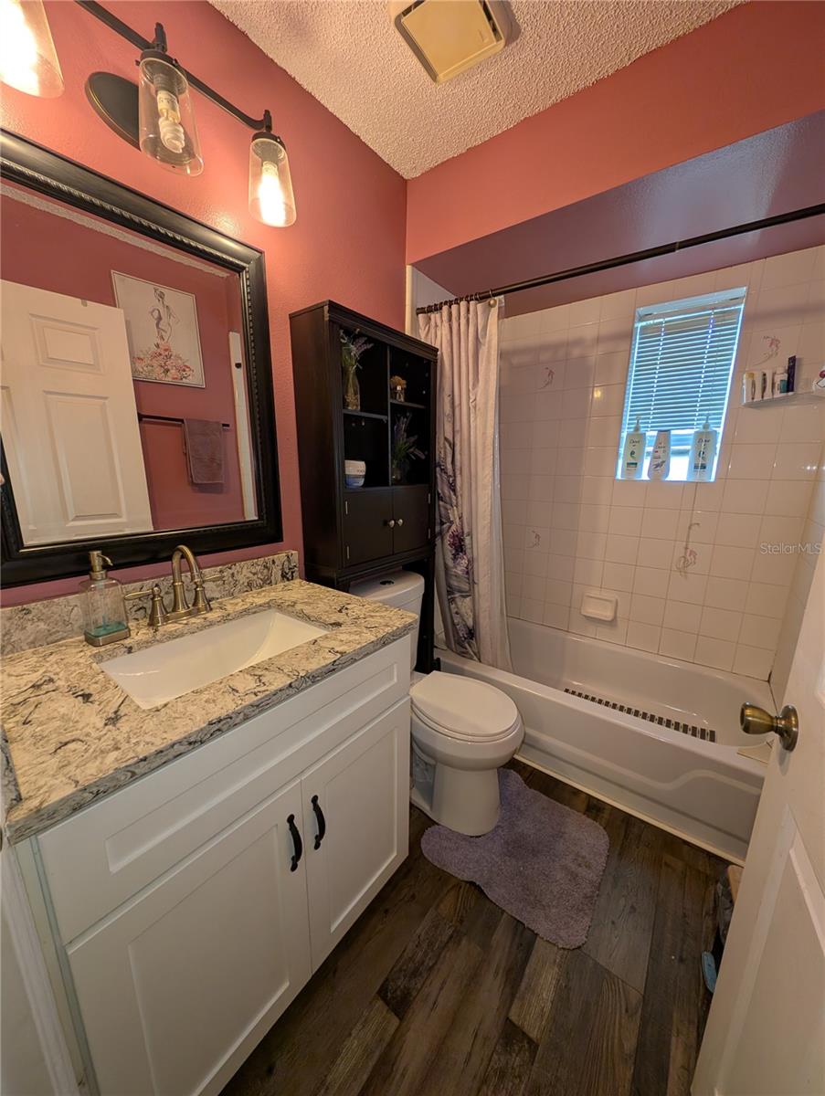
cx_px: 412
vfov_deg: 110.5
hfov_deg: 94.6
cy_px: 548
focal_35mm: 12
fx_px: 381
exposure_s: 1/60
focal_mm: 2.23
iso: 49
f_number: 1.95
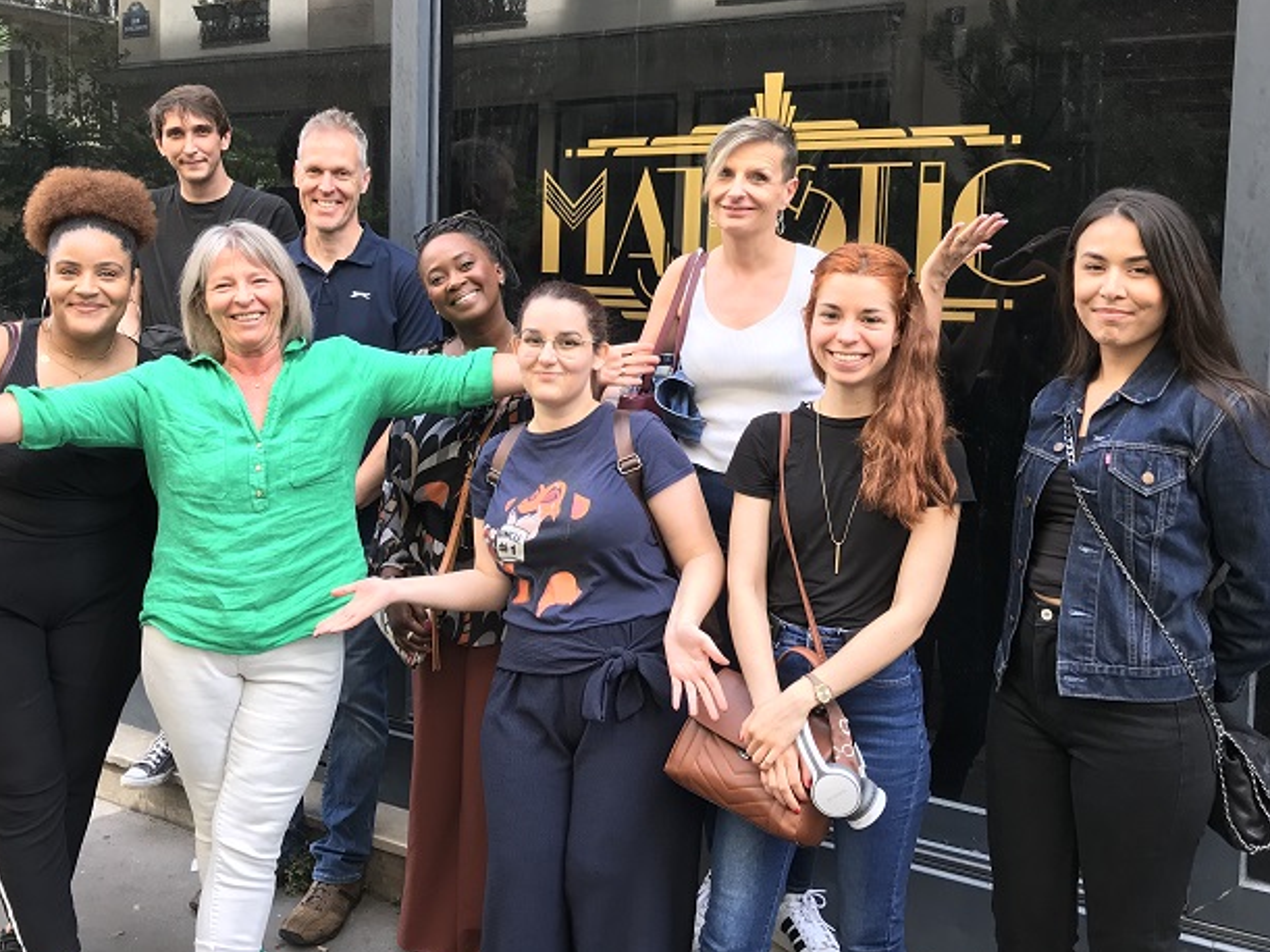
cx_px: 562
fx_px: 1357
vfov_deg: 38.5
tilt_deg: -3.1
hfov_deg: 50.0
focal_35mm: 37
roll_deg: -0.9
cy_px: 377
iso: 25
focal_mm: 3.99
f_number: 1.8
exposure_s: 1/100
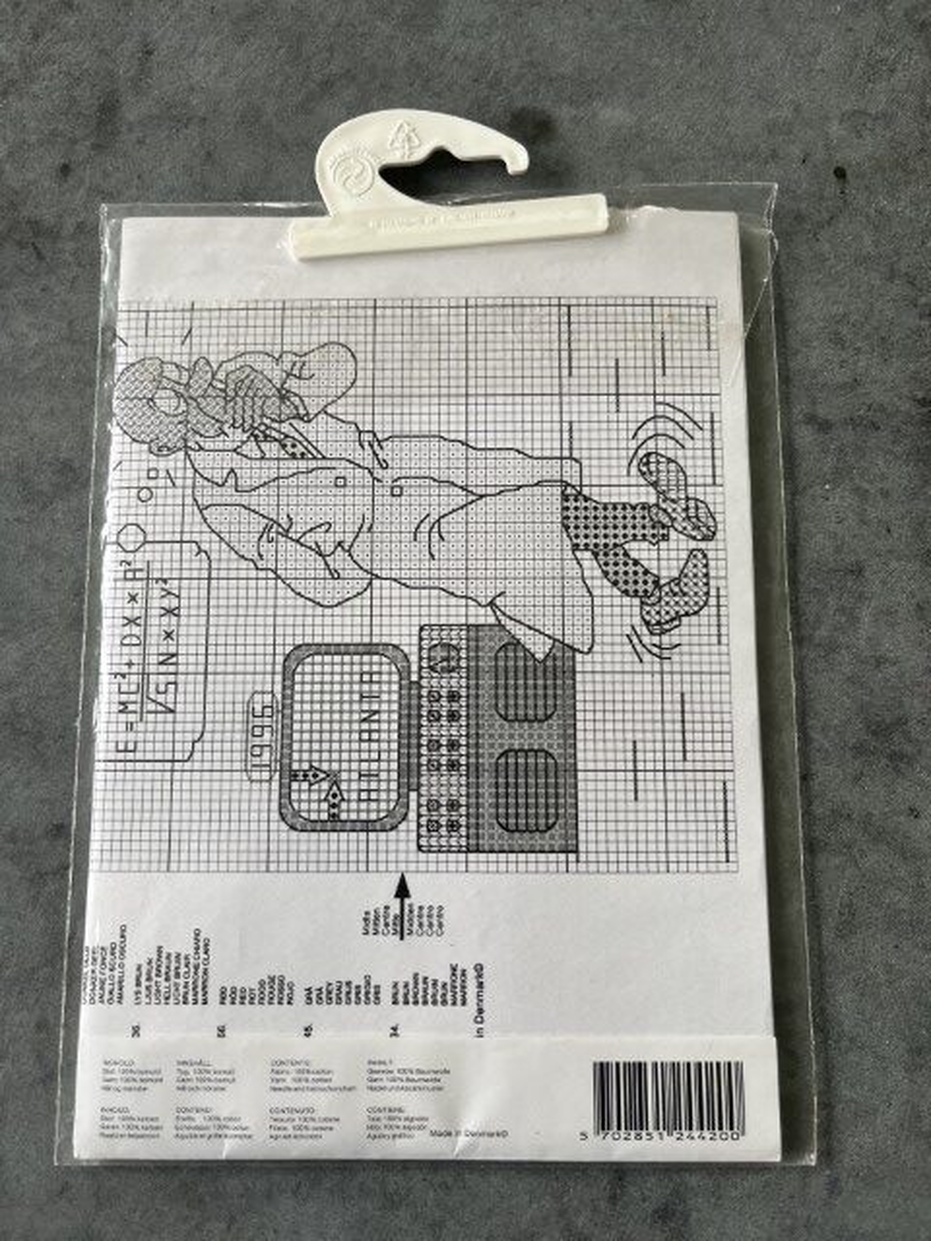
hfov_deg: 53.1
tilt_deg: -82.5
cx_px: 466
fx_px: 932
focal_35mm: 26
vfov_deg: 67.3
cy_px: 620
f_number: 1.6
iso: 125
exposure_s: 1/121
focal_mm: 5.1
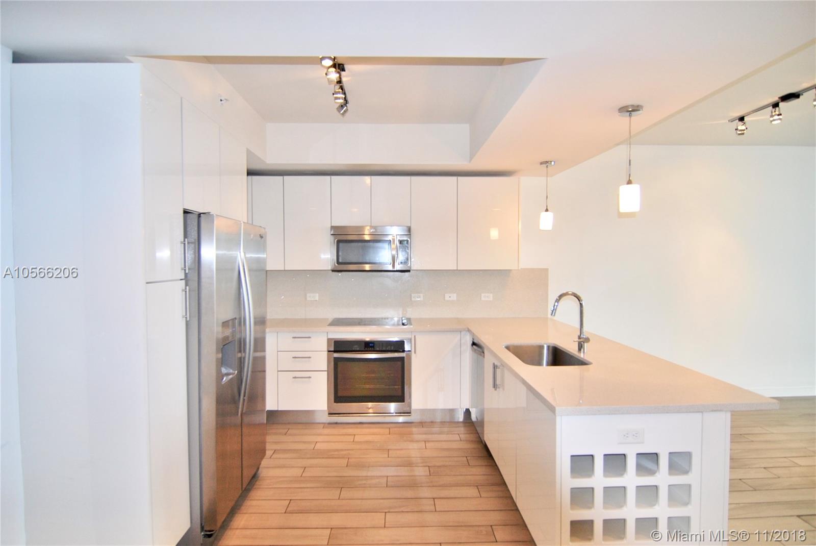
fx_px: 408
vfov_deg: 67.5
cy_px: 273
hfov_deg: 89.9
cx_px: 408
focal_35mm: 18
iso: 200
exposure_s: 1/60
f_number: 4
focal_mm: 12
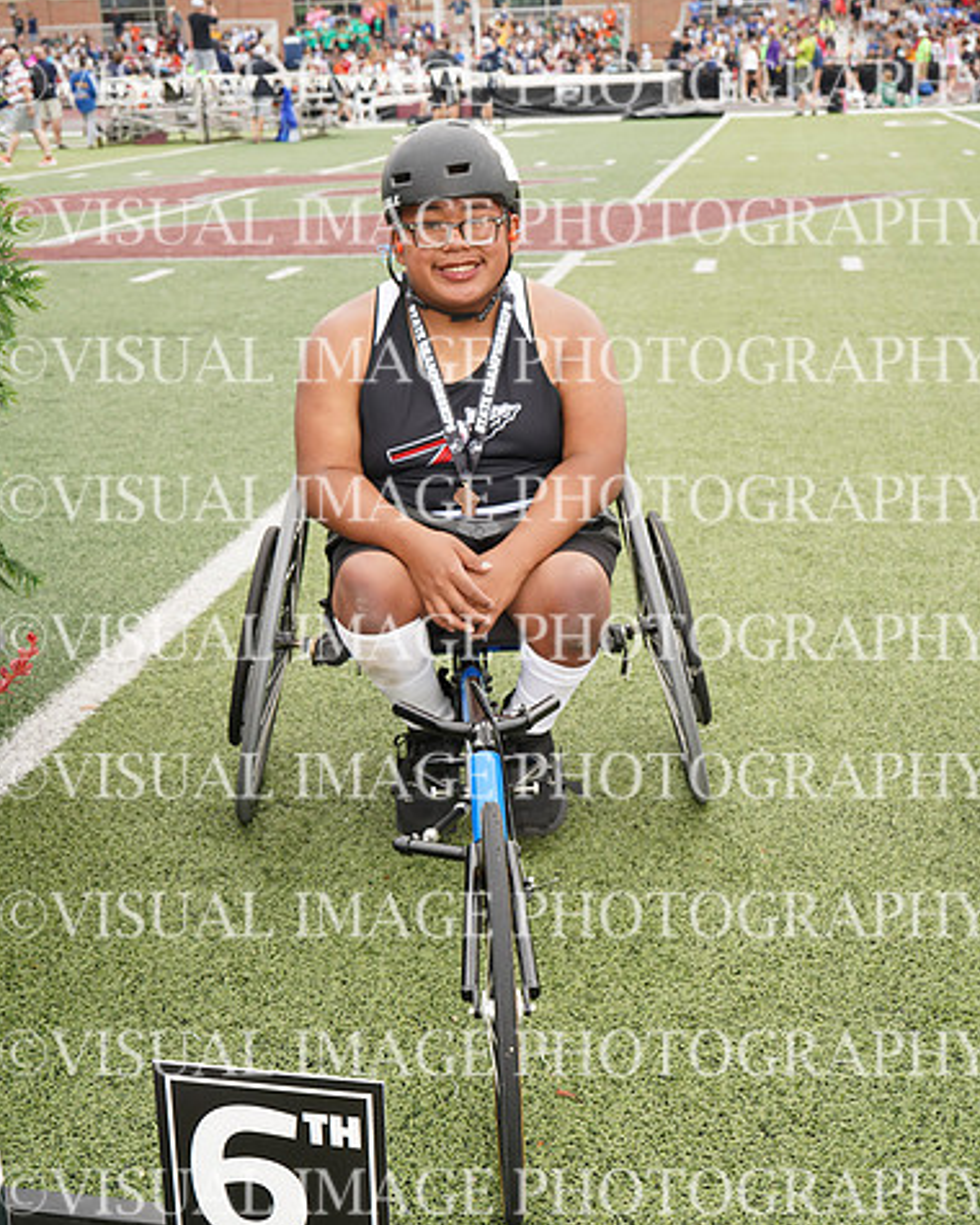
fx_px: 1704
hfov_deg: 32.1
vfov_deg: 39.4
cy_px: 707
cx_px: 496
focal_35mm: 47
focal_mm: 41
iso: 200
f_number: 8
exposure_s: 1/125
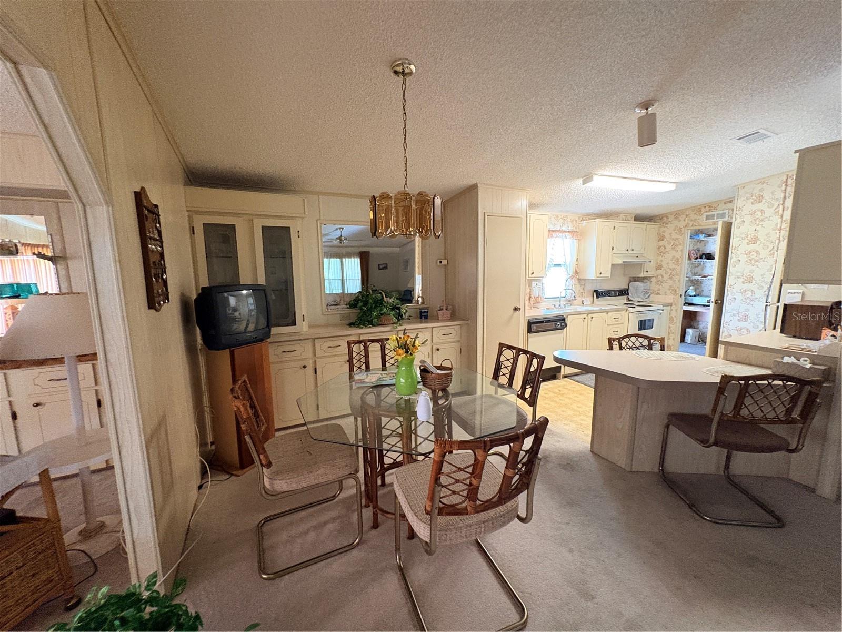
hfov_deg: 102.1
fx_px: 341
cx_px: 421
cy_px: 316
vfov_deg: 85.7
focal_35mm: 14
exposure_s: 1/60
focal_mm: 2.22
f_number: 2.2
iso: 640
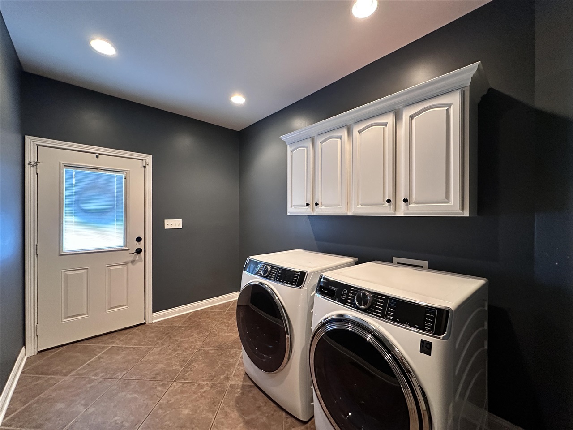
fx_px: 232
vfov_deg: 85.7
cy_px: 215
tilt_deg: +0.0
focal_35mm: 14
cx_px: 286
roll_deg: -0.4
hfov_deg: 102.1
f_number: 2.2
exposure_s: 1/60
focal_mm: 2.22
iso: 640
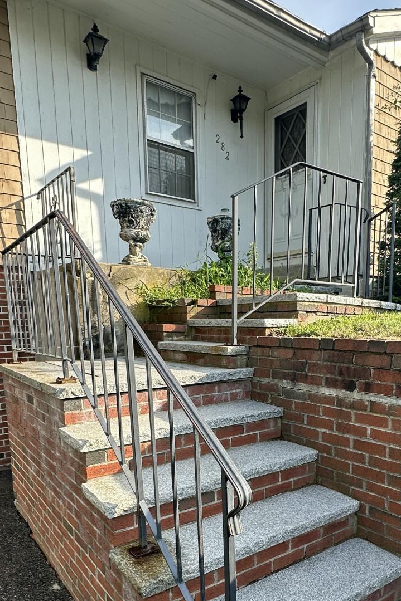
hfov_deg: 47.6
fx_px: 451
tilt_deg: -9.1
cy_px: 397
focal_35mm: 27
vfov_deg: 65.7
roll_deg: -0.6
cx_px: 246
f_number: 2.2
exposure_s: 1/373
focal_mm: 2.22
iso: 40
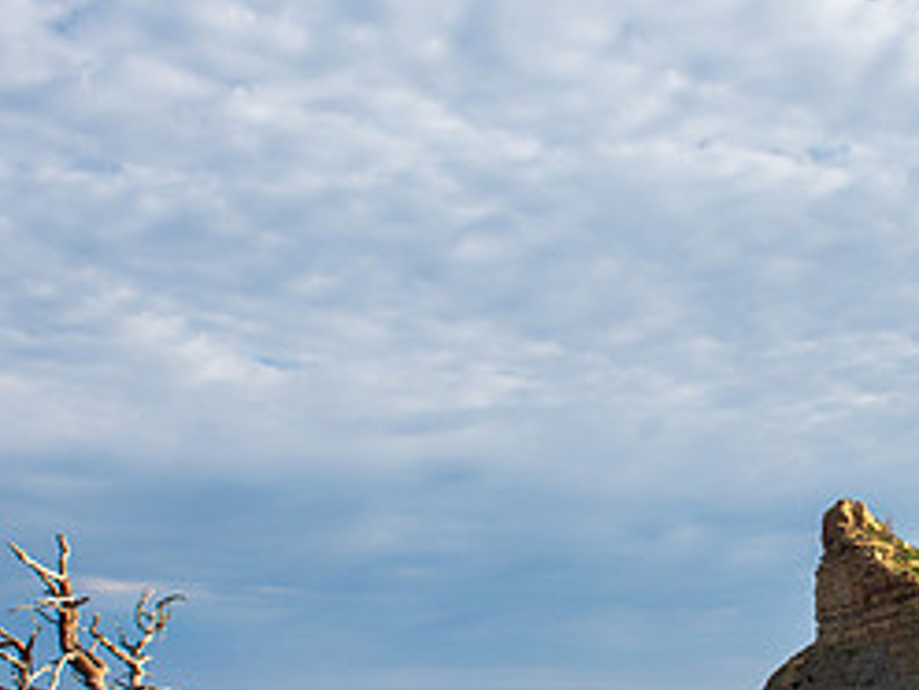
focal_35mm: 54
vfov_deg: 26.7
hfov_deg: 33.6
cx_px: 830
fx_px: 1434
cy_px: 523
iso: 280
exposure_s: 1/250
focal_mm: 24
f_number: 14
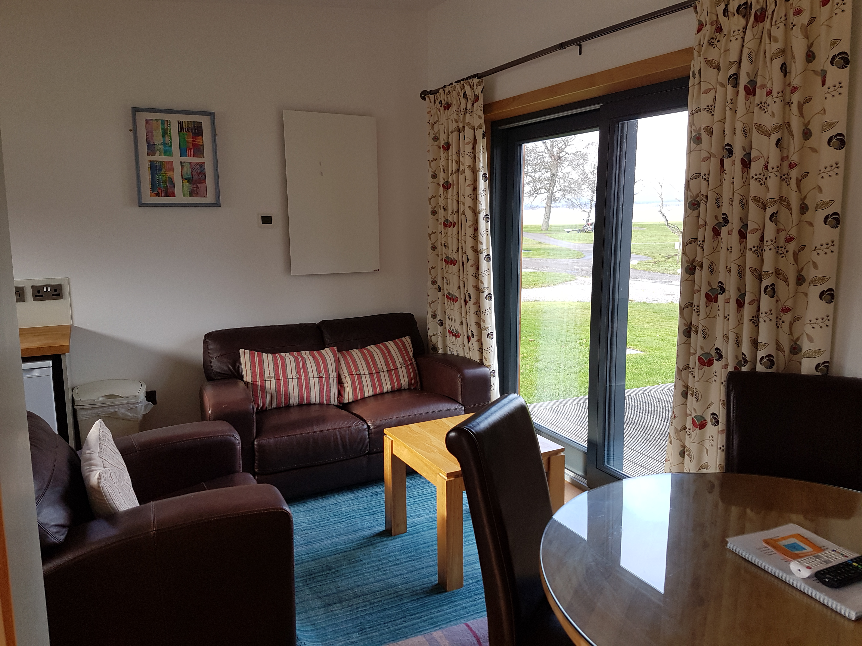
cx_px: 431
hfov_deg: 67.3
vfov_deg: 53.1
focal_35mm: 26
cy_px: 323
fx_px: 647
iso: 40
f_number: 1.7
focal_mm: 4.2
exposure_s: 1/106
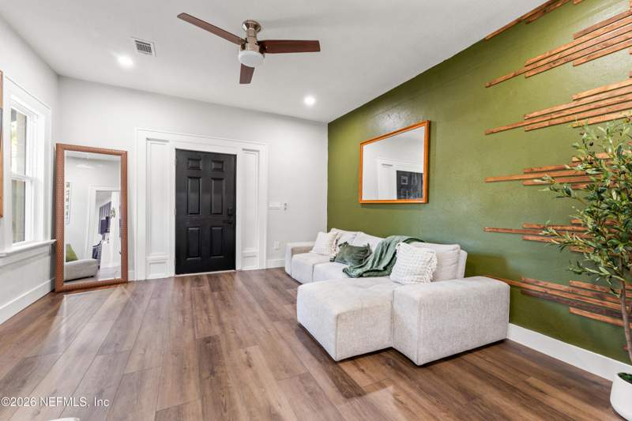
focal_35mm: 15
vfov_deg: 76.9
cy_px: 210
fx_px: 265
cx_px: 316
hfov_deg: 100.0
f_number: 7.1
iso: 250
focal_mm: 15.1
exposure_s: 1
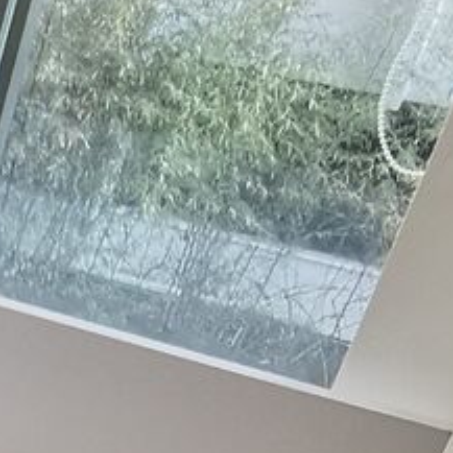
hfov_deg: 10.6
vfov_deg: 13.6
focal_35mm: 125
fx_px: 1851
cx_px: -820
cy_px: 549
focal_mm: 2.35
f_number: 2.2
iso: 100
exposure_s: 1/120
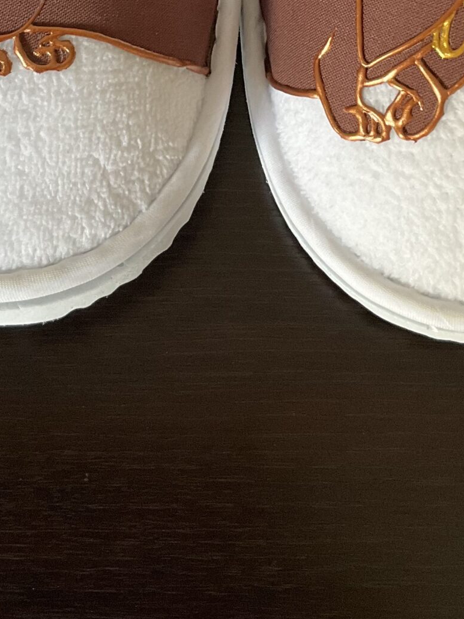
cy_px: -60
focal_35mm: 72
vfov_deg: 25.1
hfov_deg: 20.4
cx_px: 239
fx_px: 1287
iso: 64
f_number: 1.8
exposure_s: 1/65
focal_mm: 3
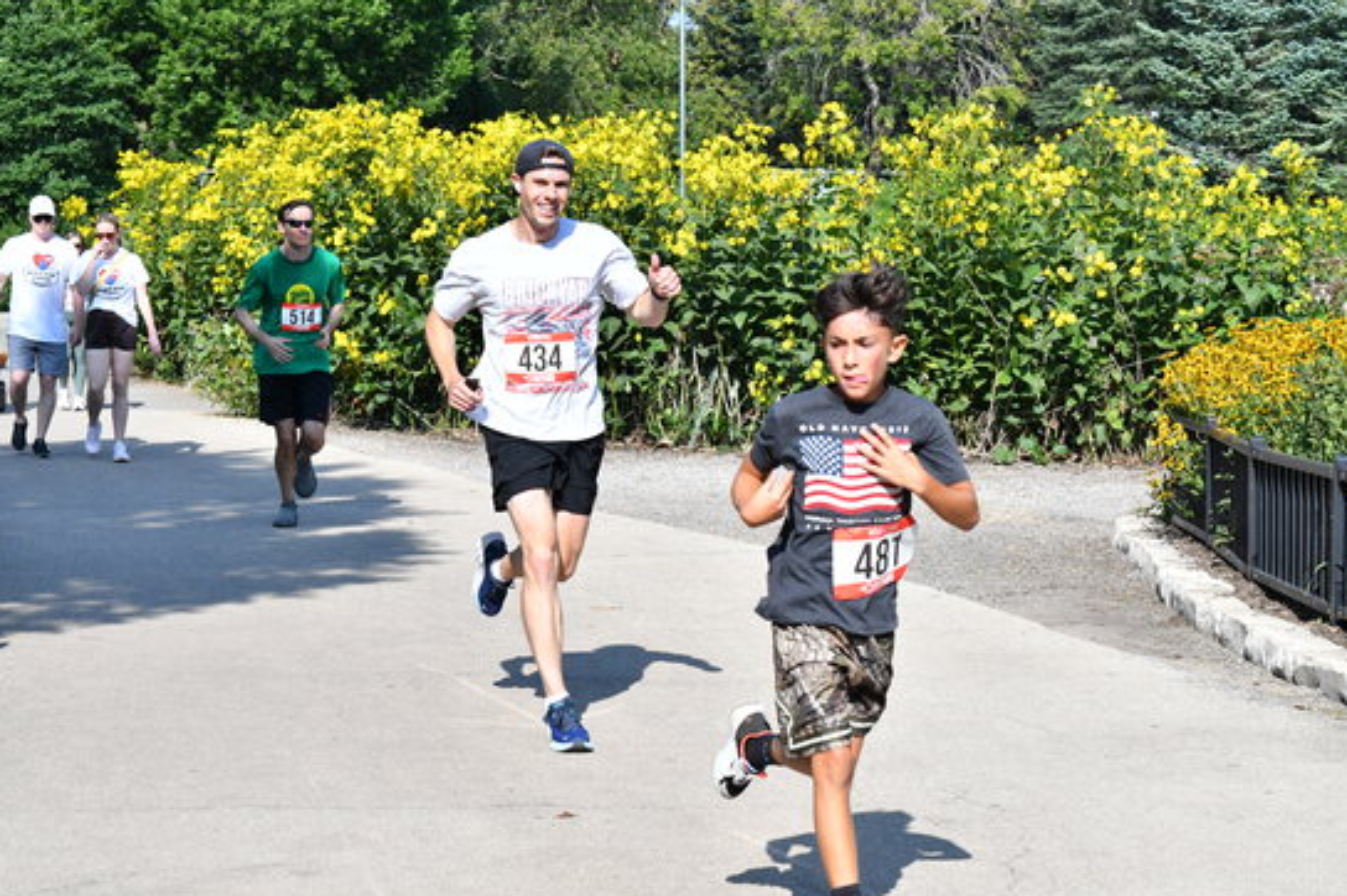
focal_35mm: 83
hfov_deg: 24.5
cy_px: 452
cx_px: 676
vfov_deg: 16.4
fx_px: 3104
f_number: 8
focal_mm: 55
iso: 1600
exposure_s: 1/3200
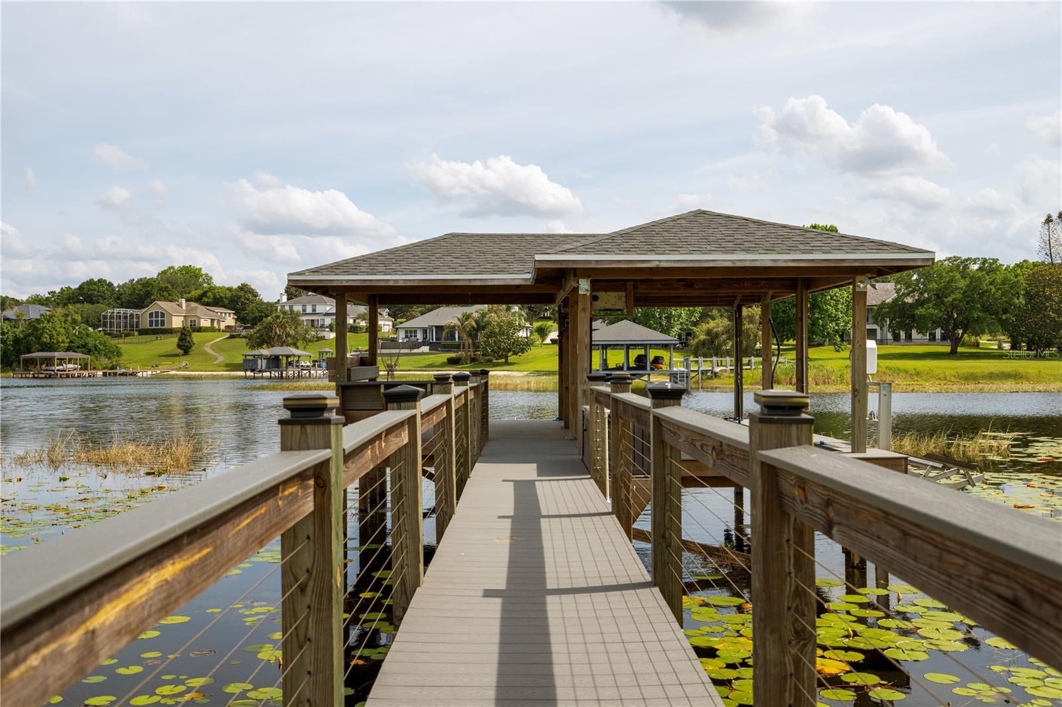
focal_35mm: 35
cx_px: 531
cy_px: 354
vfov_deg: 37.8
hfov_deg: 54.4
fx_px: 1032
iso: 500
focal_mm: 35
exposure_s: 1/1000
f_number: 6.3
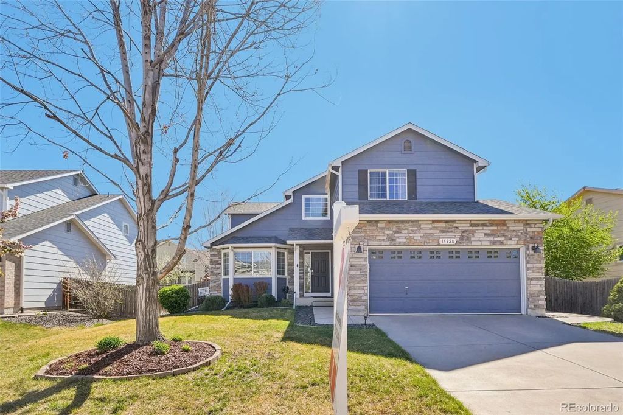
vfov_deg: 68.7
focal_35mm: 18
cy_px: 208
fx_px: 304
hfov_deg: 91.5
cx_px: 312
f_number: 8
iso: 800
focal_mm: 11.7
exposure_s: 1/800
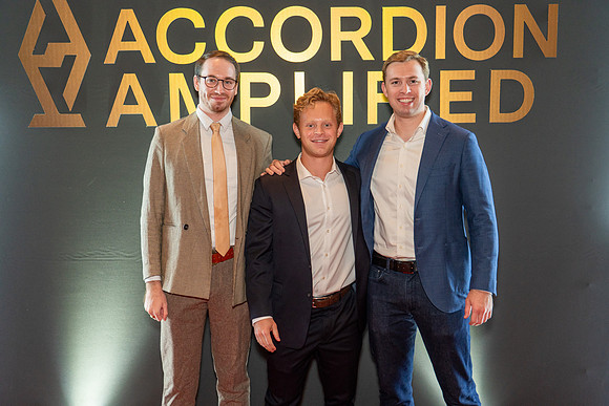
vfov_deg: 31.9
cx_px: 304
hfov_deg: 46.4
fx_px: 711
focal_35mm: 42
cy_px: 203
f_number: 4
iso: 1600
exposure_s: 1/60
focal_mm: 42
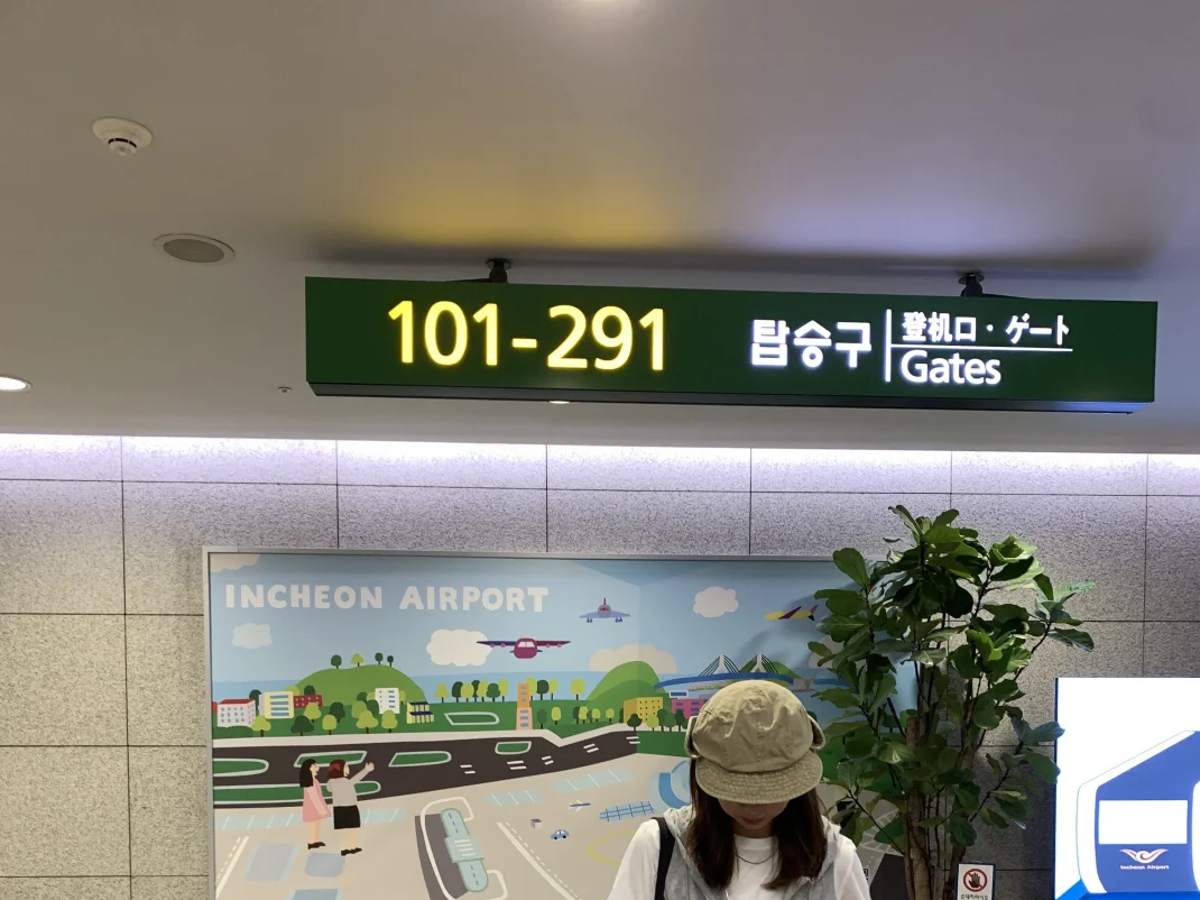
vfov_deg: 38.0
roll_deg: +1.7
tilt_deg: -1.9
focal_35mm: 35
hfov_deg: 52.6
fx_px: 1213
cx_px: 604
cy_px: 807
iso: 160
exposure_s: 1/60
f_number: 1.8
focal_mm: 4.25
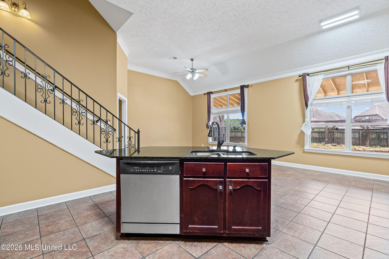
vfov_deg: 73.7
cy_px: 130
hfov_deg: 96.7
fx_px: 173
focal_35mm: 16
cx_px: 194
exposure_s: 1/10
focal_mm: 16
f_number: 9.5
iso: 800
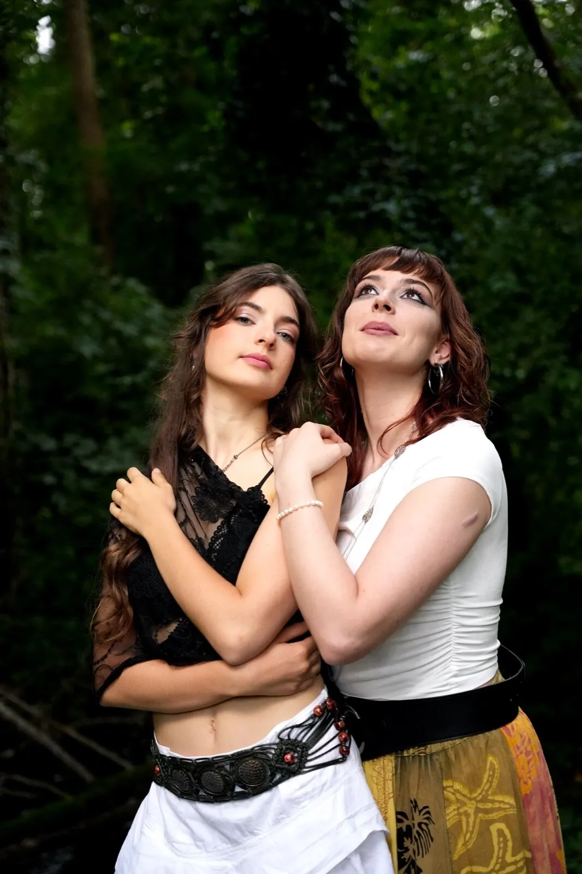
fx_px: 1220
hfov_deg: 26.8
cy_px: 437
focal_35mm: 50
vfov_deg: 39.4
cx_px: 291
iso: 5000
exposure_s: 1/3200
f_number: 2.8
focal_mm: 50.3
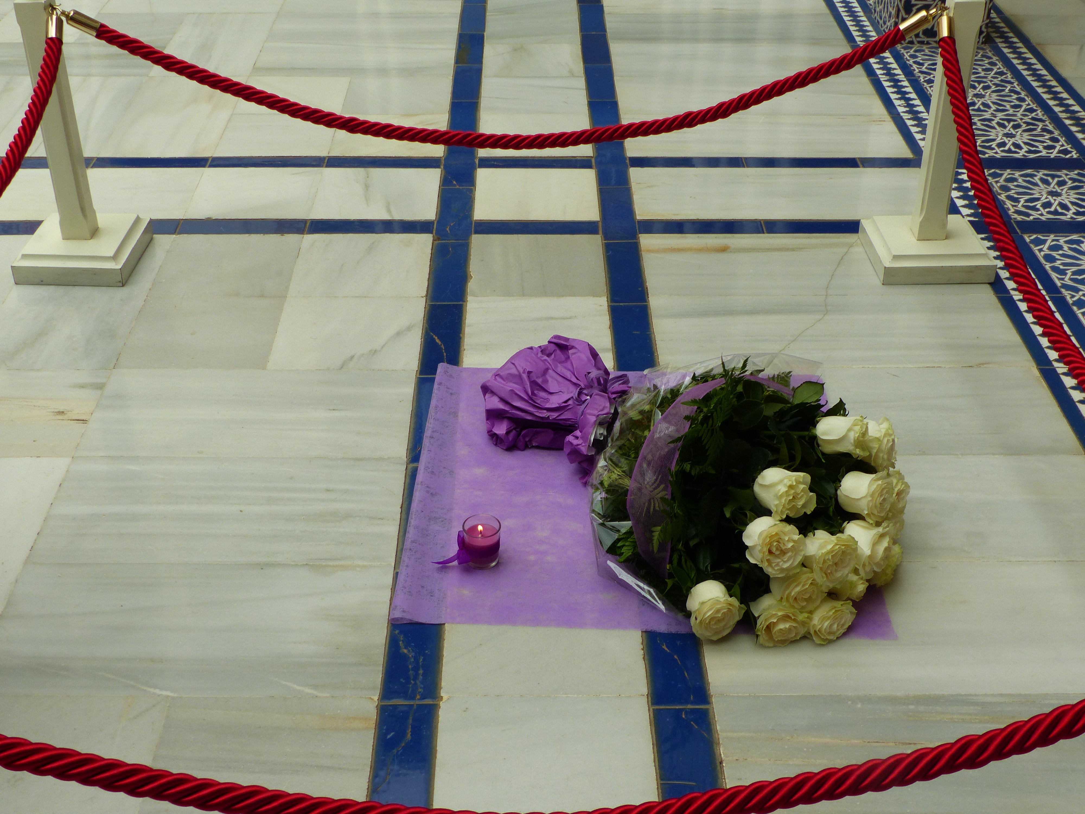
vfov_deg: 32.2
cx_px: 542
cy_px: 407
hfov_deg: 42.1
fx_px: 1410
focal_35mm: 45
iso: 100
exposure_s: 1/200
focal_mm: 8.1
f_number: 4
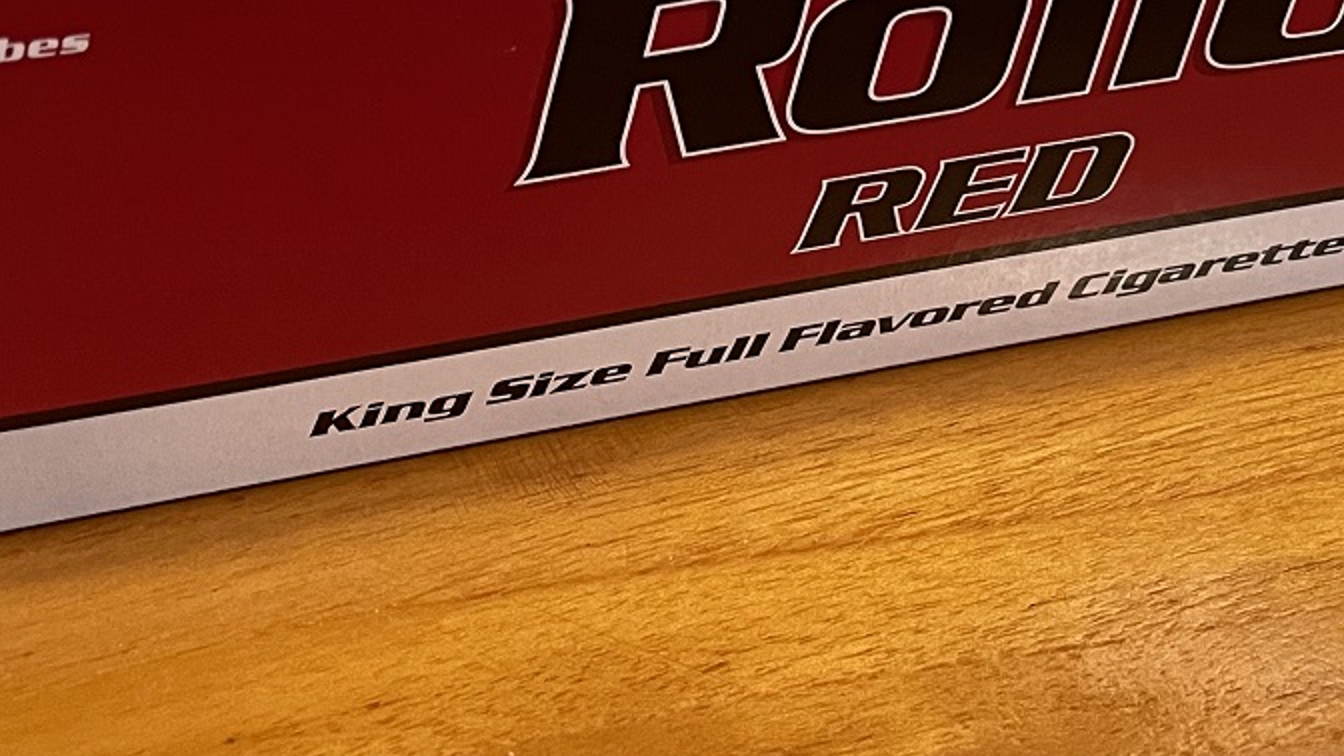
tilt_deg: -28.9
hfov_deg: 30.9
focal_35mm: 68
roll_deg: -3.6
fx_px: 2423
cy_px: -438
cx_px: 845
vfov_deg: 16.0
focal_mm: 4.2
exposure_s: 1/60
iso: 400
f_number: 1.6
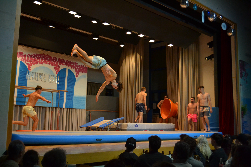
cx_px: 126
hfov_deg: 49.6
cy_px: 84
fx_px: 272
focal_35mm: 39
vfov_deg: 34.2
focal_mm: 26
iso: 1800
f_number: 4.2
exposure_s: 1/500
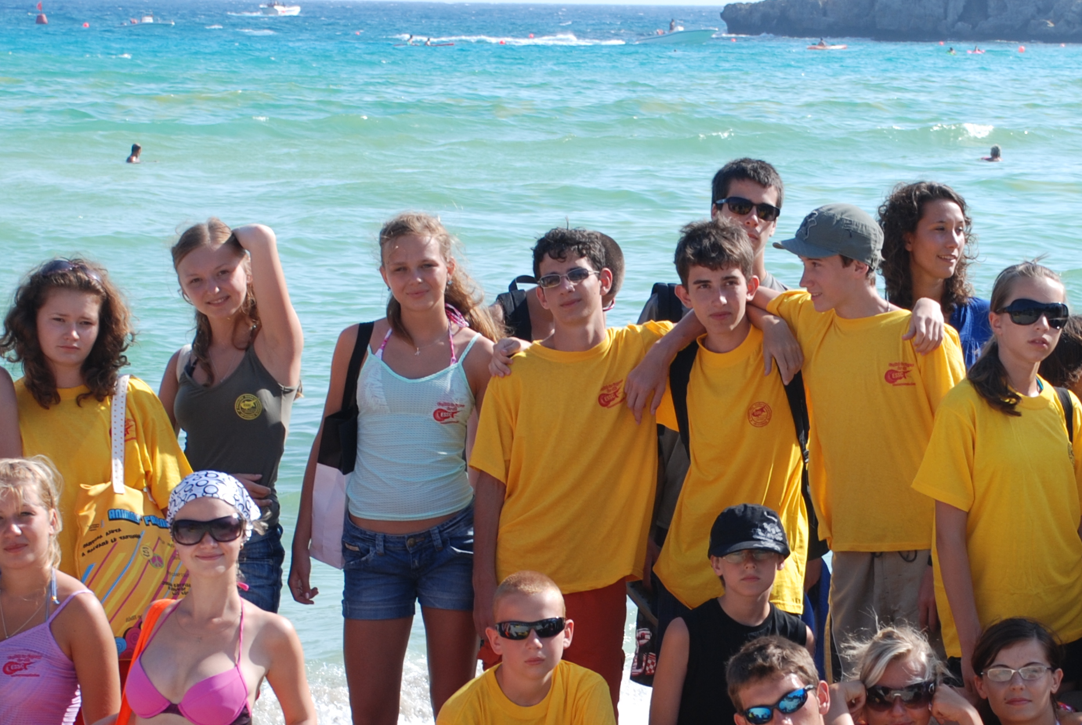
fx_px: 4123
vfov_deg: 10.0
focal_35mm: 137
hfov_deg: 14.9
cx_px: 727
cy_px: 692
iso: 100
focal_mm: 44
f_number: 7.1
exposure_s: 1/200
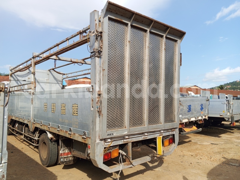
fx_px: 159
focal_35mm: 23
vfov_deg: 58.9
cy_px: 90
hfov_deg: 73.9
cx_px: 120
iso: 107
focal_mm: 4.09
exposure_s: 1/546
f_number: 1.6
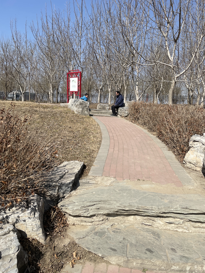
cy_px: 136
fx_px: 205
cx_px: 102
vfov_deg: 67.3
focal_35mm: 26
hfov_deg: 53.1
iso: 32
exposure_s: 1/4651
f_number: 1.6
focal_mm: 4.2
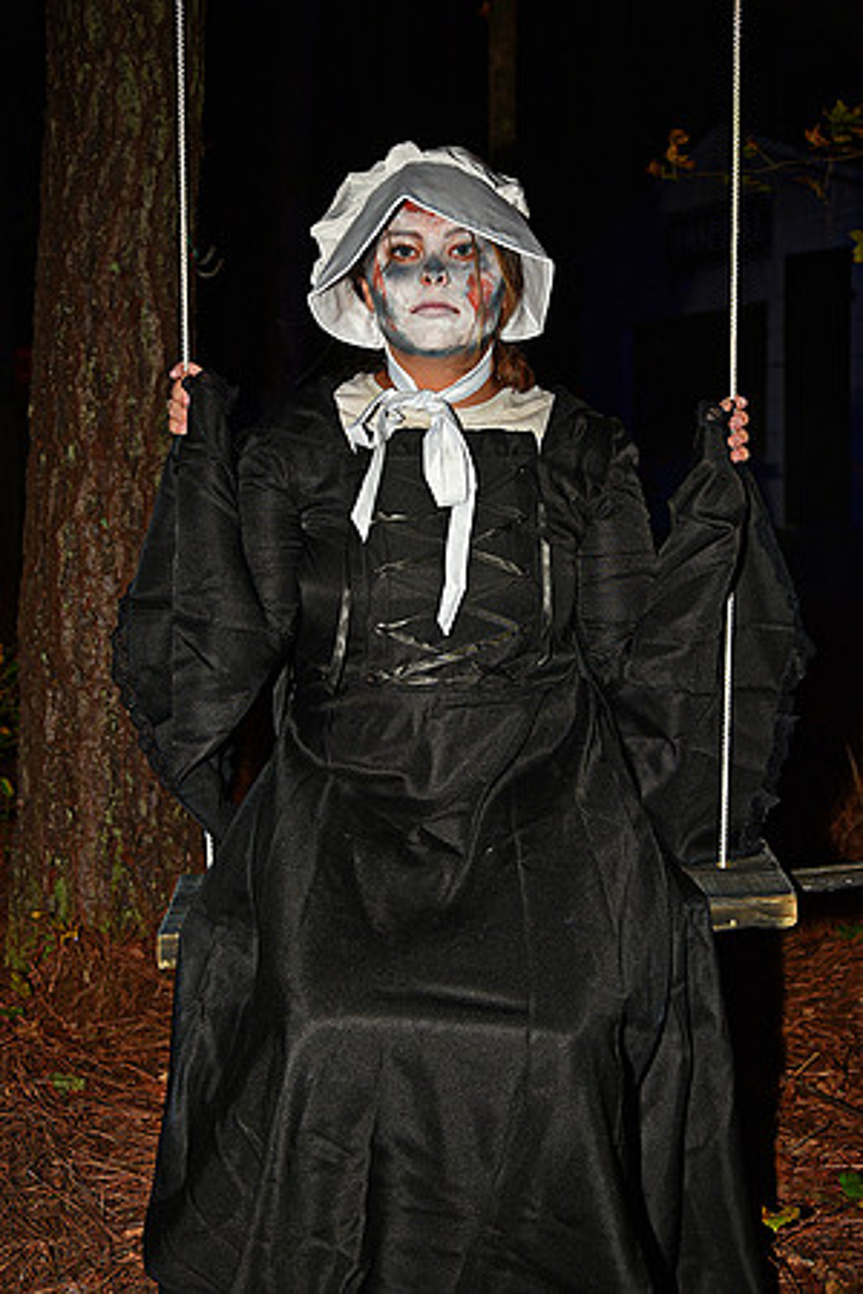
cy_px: 647
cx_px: 432
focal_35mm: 46
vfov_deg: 42.7
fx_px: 1654
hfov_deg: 29.2
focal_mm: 46
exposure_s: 1/60
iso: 400
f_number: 5.6
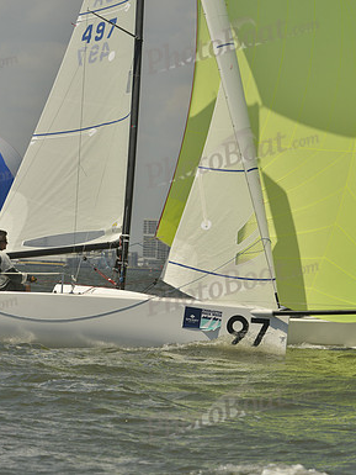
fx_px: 3974
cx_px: 83
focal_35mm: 290
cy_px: 238
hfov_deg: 5.1
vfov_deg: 6.8
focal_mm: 200
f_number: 10
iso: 280
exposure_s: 1/1250
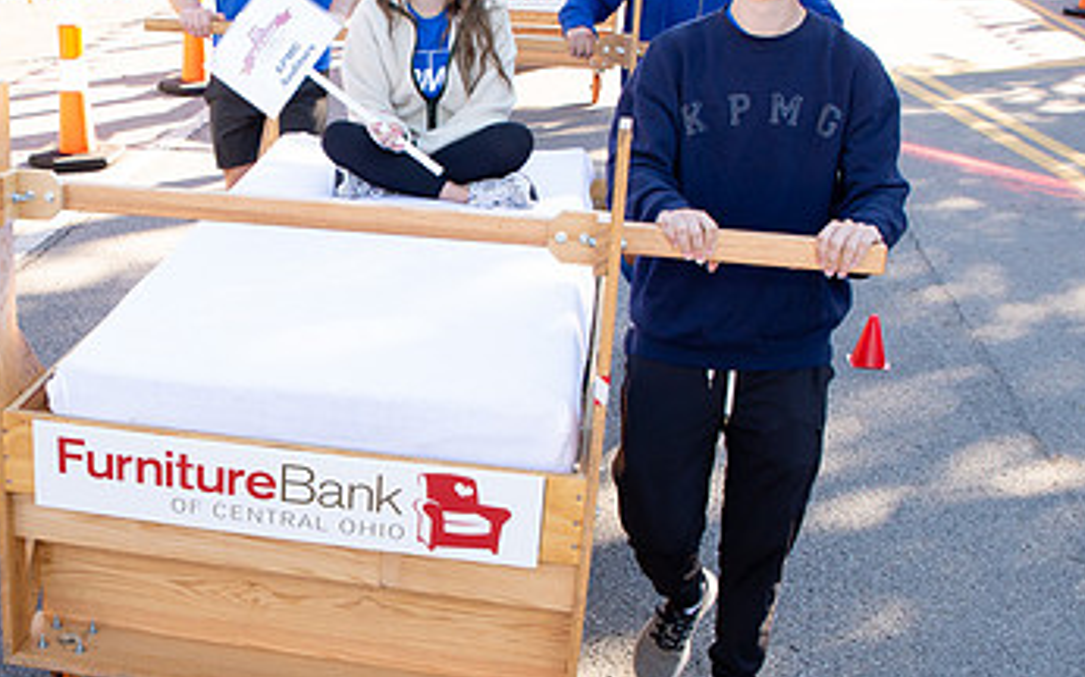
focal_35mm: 52
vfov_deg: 24.8
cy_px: 365
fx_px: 1537
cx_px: 235
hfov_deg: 37.6
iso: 800
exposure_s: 1/200
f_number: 7.1
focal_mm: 24
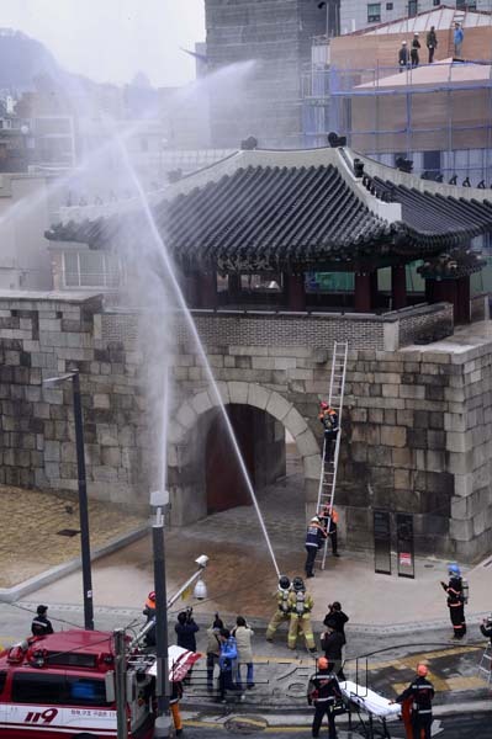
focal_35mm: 70
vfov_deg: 28.9
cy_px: 370
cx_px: 246
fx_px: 1437
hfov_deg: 19.4
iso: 250
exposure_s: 1/40
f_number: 20
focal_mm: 70
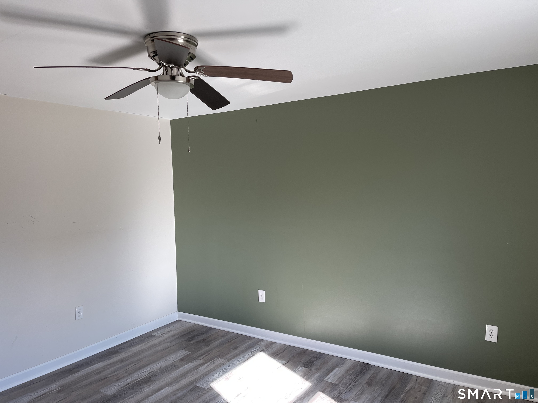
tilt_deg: -3.3
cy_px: 202
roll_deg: +1.3
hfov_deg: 67.3
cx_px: 269
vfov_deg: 53.1
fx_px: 404
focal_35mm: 26
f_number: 1.6
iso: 64
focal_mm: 5.1
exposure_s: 1/121
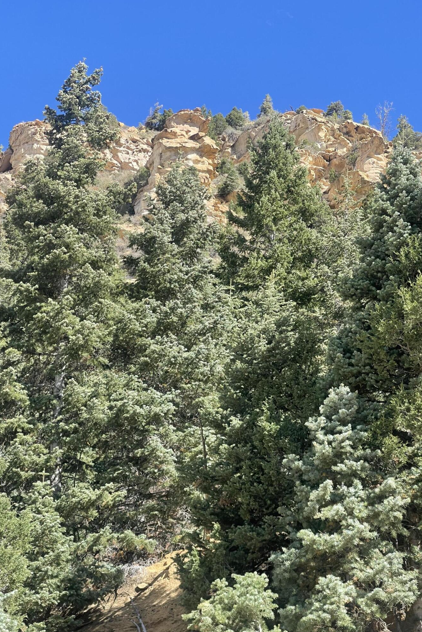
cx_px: 215
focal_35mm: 67
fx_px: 1178
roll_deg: -5.4
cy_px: 316
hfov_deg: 20.3
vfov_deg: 30.1
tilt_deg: +23.4
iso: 20
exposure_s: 1/389
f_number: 2.2
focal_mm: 7.5
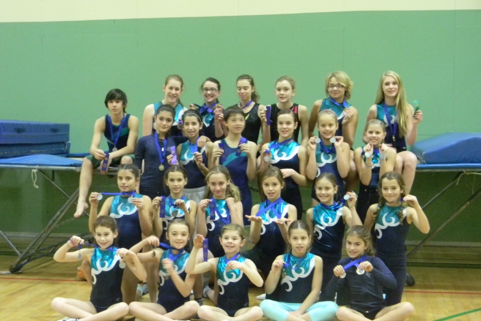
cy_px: 177
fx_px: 788
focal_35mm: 59
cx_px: 242
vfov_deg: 23.0
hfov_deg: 33.9
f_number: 4.1
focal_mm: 10.1
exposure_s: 1/13.5
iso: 800
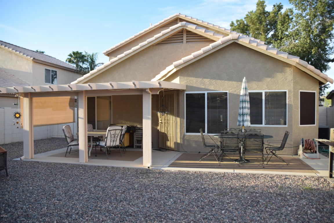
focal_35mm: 27
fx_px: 250
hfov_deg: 67.4
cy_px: 112
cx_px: 167
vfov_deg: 47.9
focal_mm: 18
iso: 100
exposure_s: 1/250
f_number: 3.5
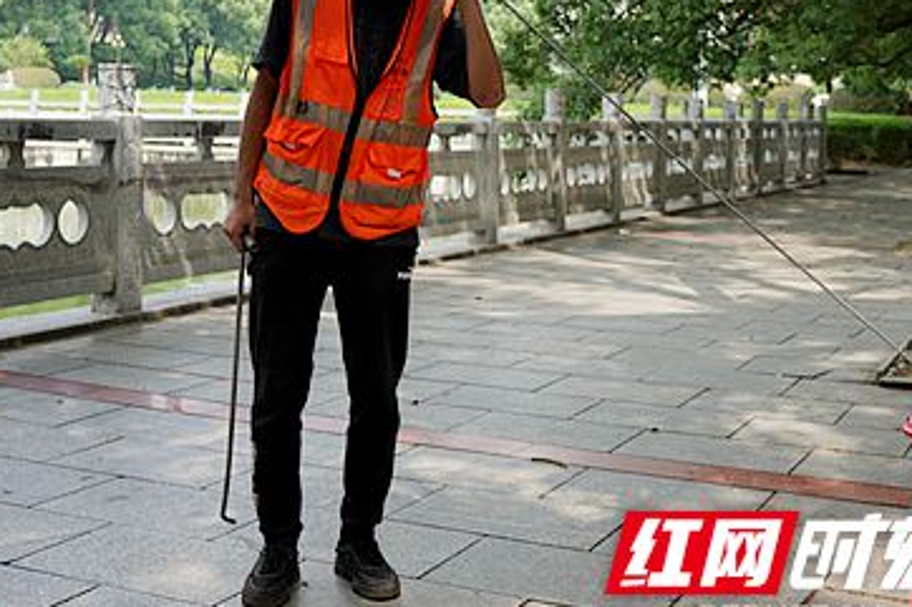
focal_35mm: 58
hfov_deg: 34.4
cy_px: 229
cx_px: 522
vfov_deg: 23.3
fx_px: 1469
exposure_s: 1/200
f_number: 4.5
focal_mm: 35
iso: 100
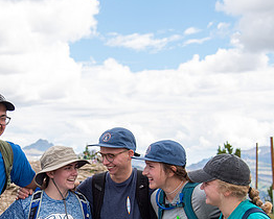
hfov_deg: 21.6
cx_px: 48
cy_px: 177
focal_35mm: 87
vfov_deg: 17.5
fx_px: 706
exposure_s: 1/500
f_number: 4
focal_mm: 38
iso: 100
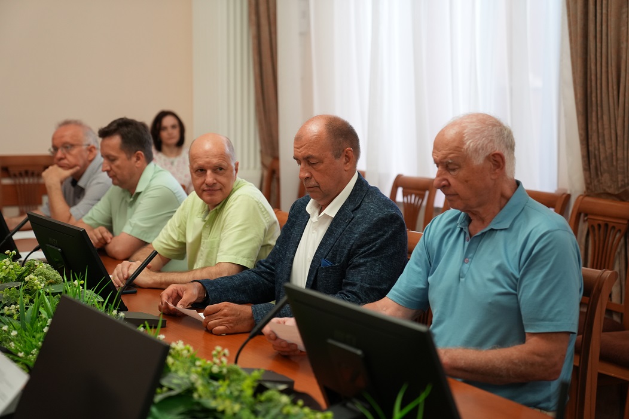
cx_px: 314
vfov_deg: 21.2
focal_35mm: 64
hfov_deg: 31.4
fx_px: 1118
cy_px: 210
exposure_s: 1/80
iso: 1600
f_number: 2.8
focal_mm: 64
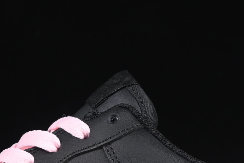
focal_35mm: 260
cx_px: 60
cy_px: 173
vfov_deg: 5.3
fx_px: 1762
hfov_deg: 7.9
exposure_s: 1/60
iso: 160
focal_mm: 50
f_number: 6.3
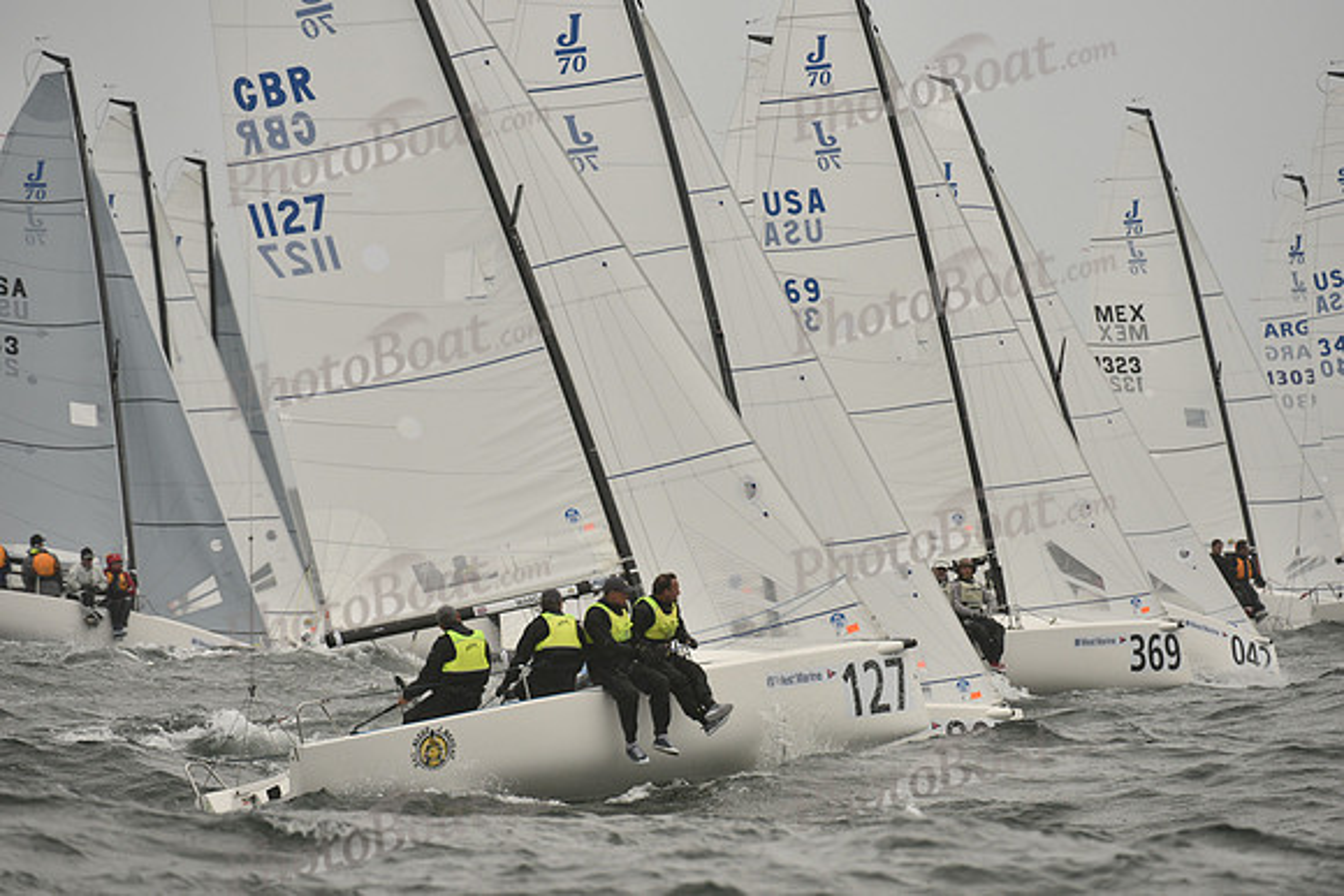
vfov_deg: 3.4
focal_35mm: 400
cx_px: 672
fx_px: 14936
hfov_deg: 5.2
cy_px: 448
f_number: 6.3
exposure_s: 1/1250
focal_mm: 400
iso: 400
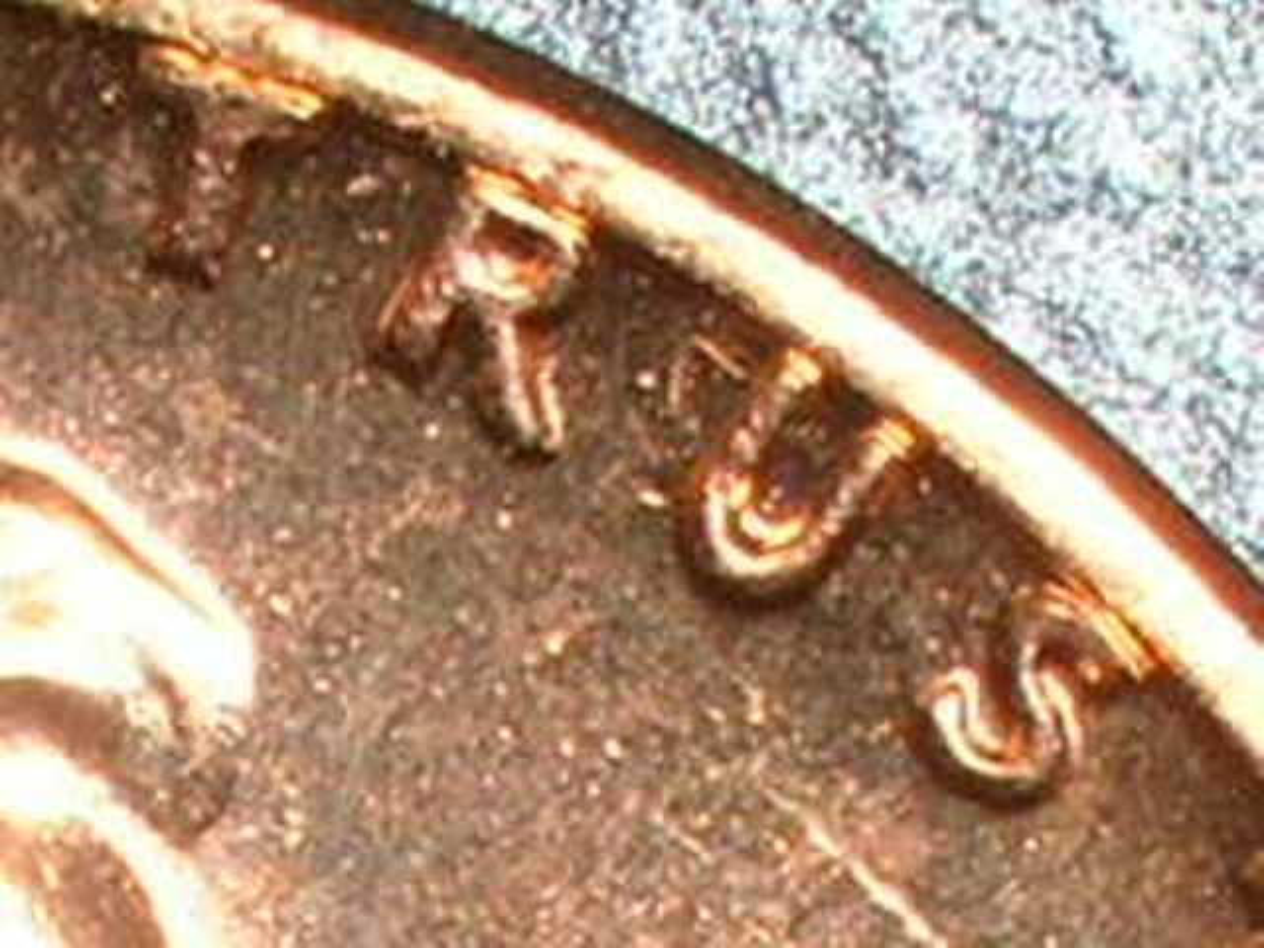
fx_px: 1972
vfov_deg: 27.0
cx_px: 632
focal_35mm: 54
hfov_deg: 35.5
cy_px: 474
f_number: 5.7
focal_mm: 9
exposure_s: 1/60.1
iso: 50
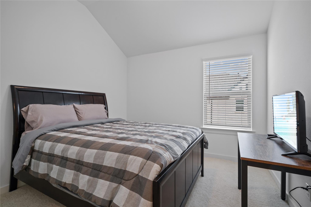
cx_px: 156
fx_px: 147
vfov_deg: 70.4
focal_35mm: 17
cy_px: 104
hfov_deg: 93.3
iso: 100
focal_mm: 17
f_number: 11
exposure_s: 1
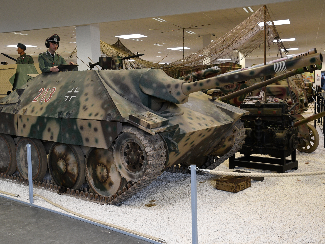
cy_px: 122
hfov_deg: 45.6
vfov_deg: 35.1
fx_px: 385
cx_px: 140
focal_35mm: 41
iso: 1000
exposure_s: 1/80
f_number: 4.5
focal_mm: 25
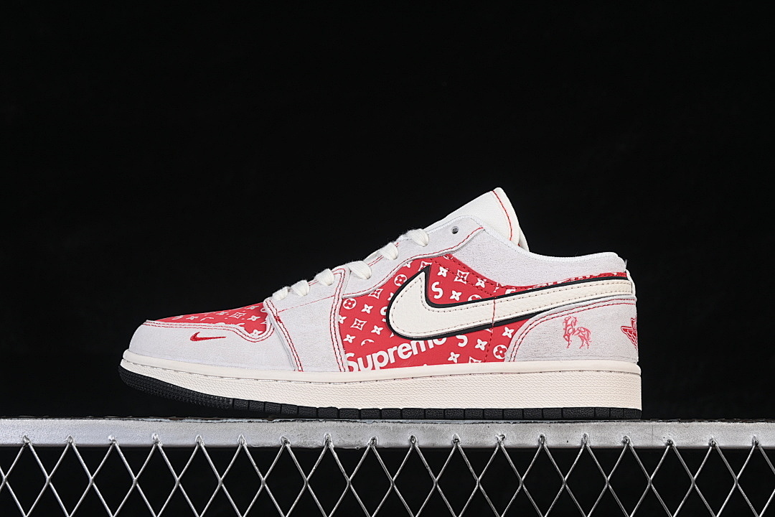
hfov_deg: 27.0
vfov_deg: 18.2
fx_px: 1614
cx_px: 388
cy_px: 258
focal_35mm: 75
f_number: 8
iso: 160
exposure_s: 1/80
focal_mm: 50
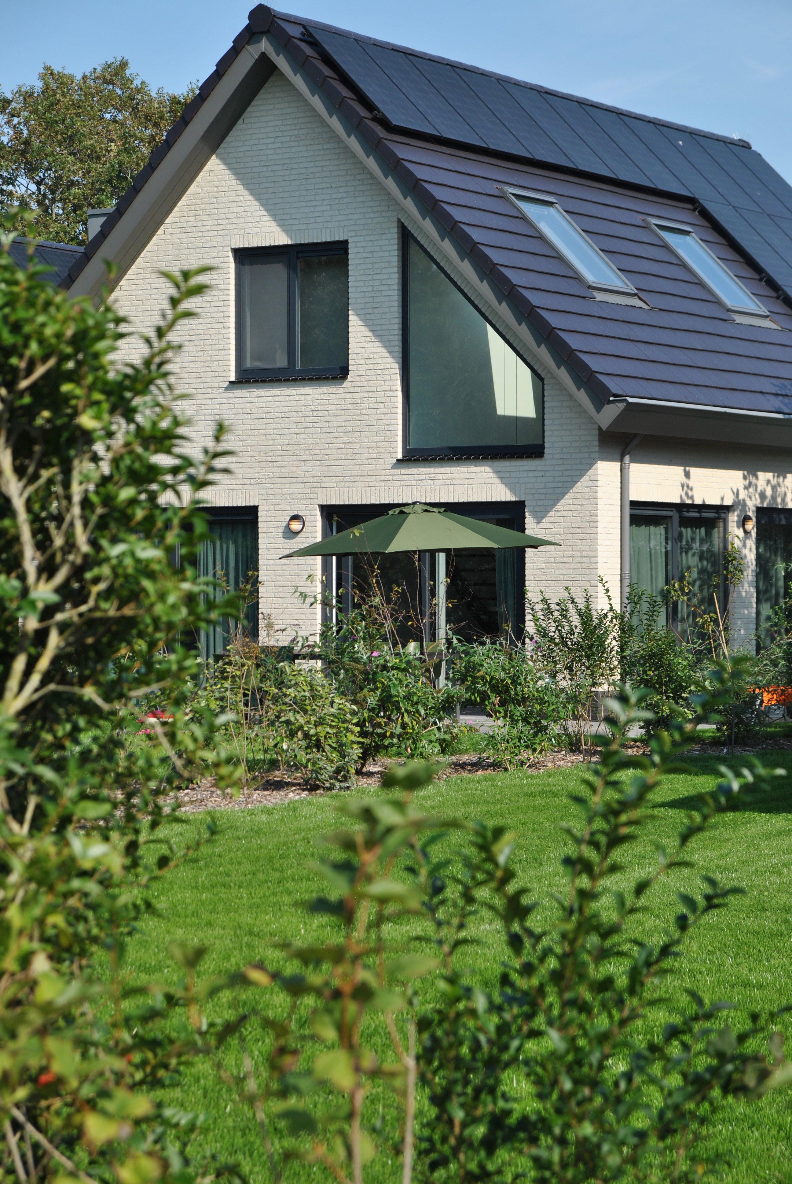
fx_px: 2863
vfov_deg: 23.4
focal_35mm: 87
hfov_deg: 15.8
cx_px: 396
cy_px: 592
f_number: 5.6
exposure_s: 1/500
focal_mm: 58
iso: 110
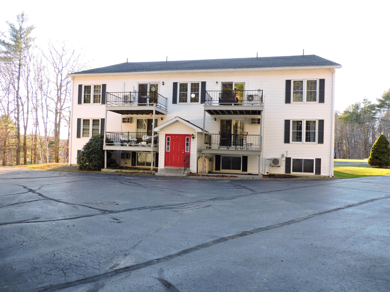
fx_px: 270
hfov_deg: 71.6
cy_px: 146
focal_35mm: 24
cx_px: 195
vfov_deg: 56.8
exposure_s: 1/80
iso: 100
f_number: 3
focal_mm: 4.3
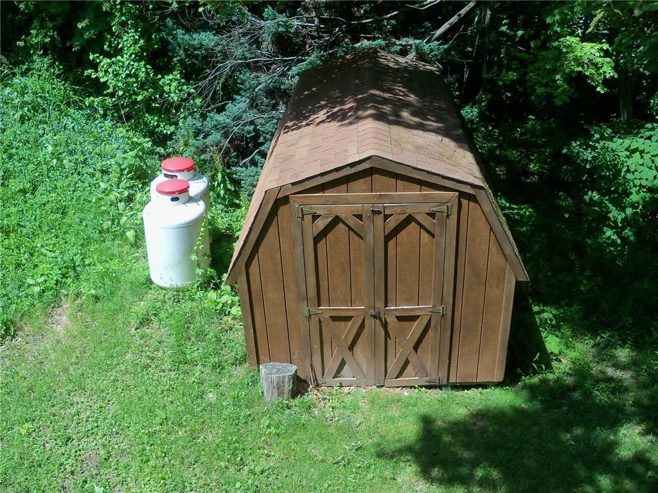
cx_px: 329
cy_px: 246
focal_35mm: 35
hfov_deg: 52.6
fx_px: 665
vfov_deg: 40.7
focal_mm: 6.2
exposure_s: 1/400
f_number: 3.5
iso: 80
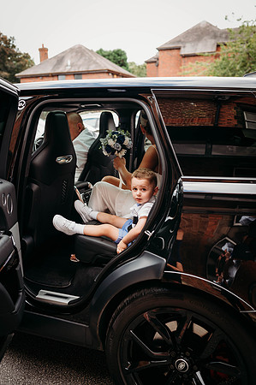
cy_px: 192
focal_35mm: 35
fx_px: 374
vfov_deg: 54.5
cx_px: 128
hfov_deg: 37.8
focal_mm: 35
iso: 250
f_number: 2.8
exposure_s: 1/200
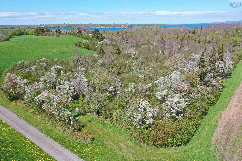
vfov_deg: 46.4
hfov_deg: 65.5
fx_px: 188
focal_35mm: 28
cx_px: 121
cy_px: 80
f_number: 5.6
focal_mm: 10.26
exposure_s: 1/320
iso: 100
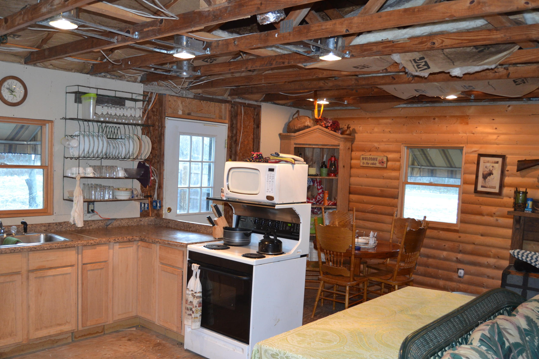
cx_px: 266
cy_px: 206
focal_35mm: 32
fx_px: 479
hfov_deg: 58.7
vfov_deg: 41.0
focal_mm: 18
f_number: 3.5
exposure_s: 1/60
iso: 800
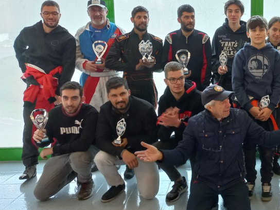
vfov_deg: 29.5
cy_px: 77
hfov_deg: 36.4
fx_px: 396
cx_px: 254
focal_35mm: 49
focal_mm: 4.6
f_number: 1.8
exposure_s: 1/33
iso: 250
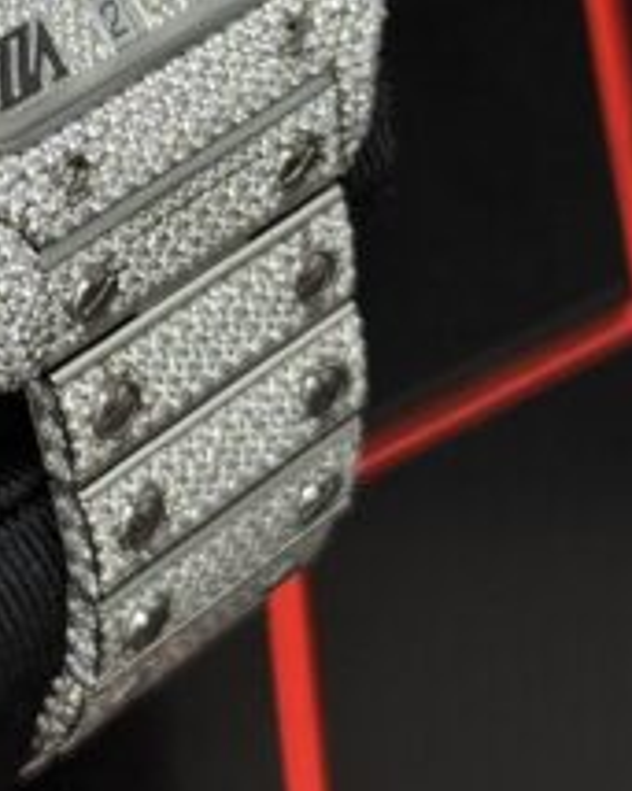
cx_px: -207
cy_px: -67
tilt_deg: -49.0
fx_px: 4095
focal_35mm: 175
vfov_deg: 10.9
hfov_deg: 8.7
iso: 100
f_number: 1.78
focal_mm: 6.76
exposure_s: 1/60
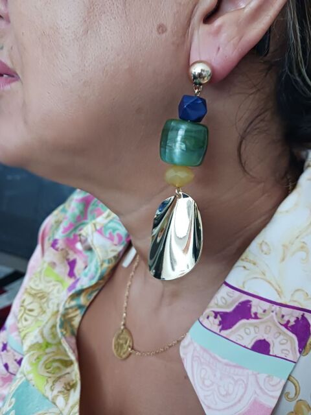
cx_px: 156
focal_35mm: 27
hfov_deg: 51.4
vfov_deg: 65.3
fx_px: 323
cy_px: 208
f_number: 1.8
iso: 500
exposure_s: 1/20
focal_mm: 4
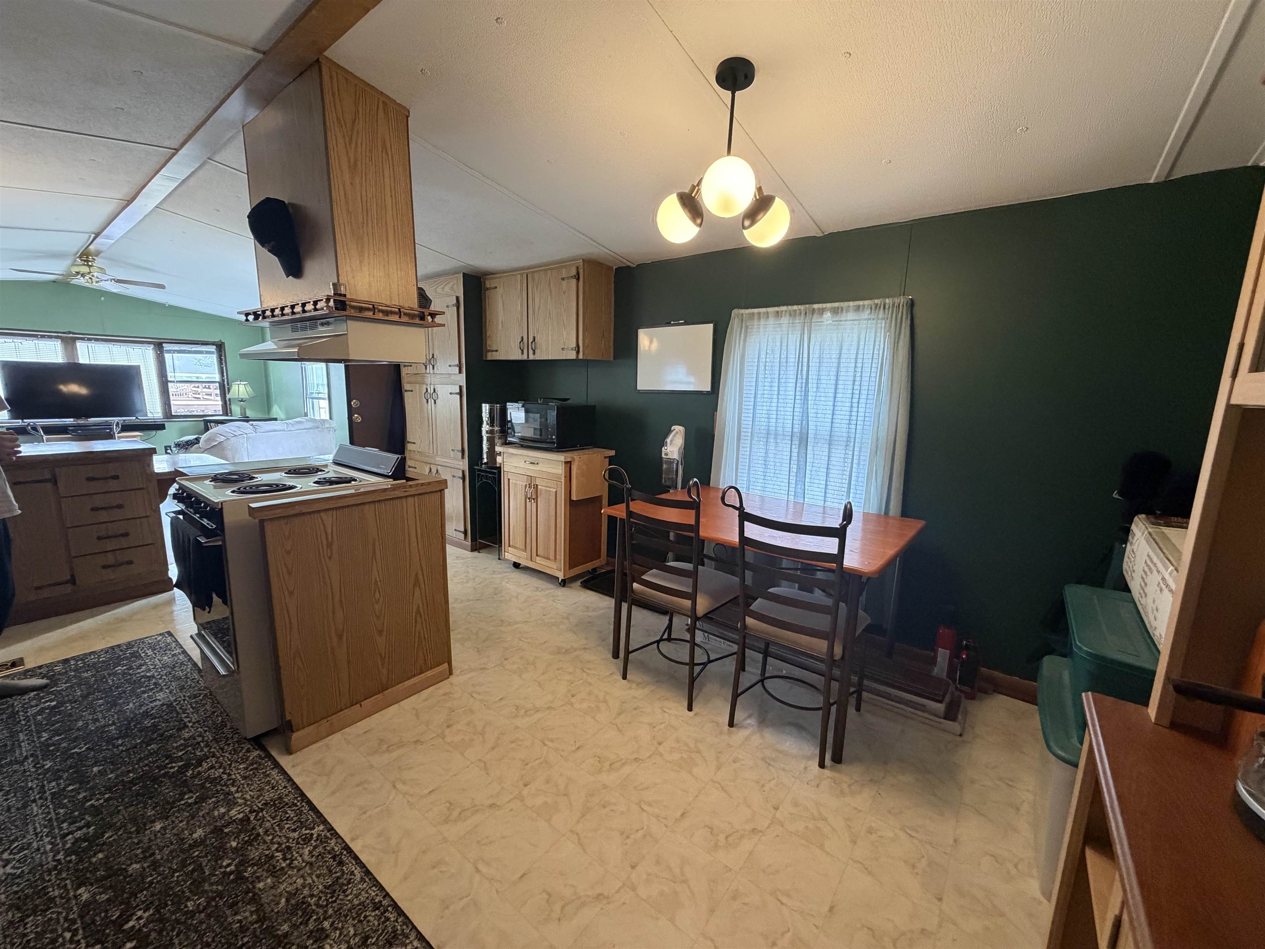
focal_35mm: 14
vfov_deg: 85.7
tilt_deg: -9.3
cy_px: 474
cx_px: 632
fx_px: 512
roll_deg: -2.1
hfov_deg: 102.1
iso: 500
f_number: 2.2
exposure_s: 1/60
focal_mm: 2.22
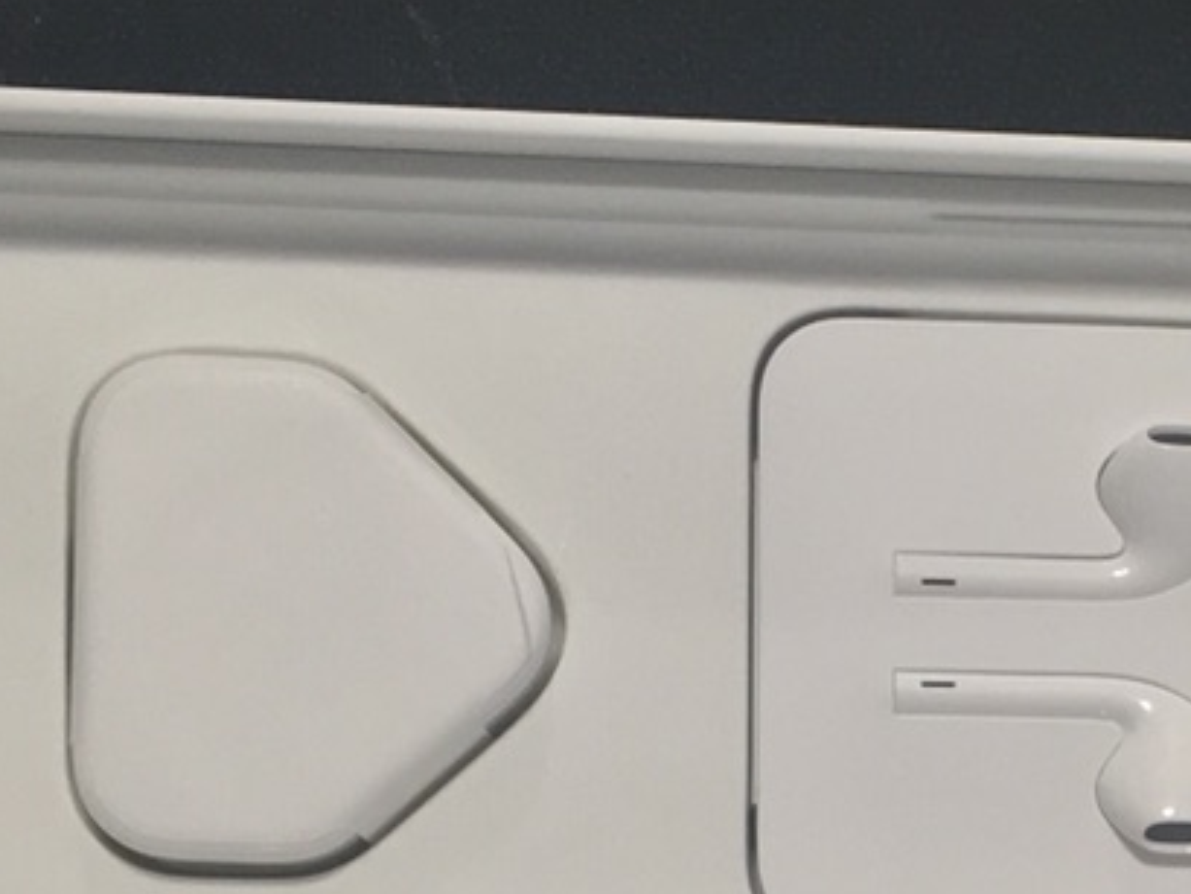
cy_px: 1153
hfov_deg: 14.1
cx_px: 1380
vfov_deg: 10.7
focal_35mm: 136
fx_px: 4681
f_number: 2.2
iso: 25
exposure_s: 1/33
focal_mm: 4.15
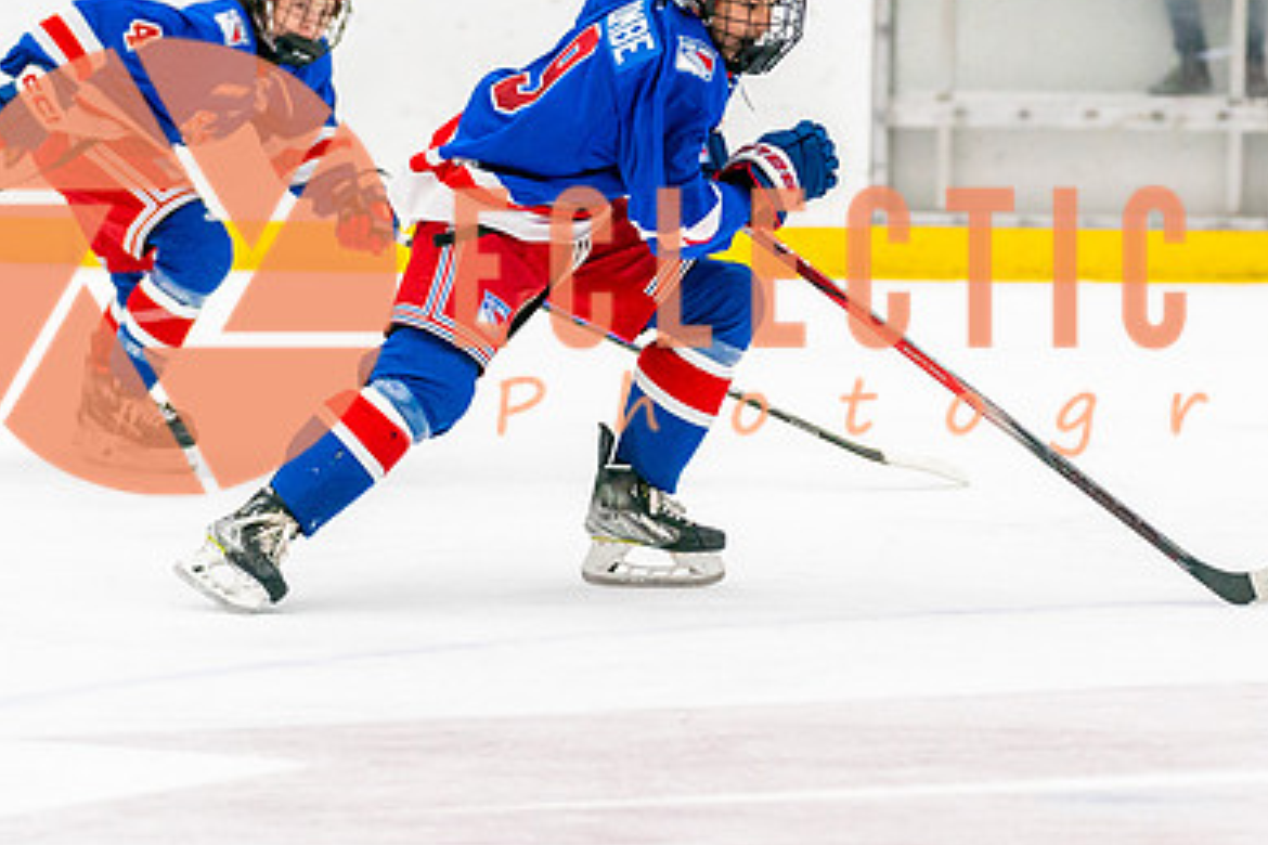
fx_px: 9826
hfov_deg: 7.4
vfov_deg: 4.9
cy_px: 319
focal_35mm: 279
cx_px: 708
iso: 3200
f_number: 2.8
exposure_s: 1/1250
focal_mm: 140
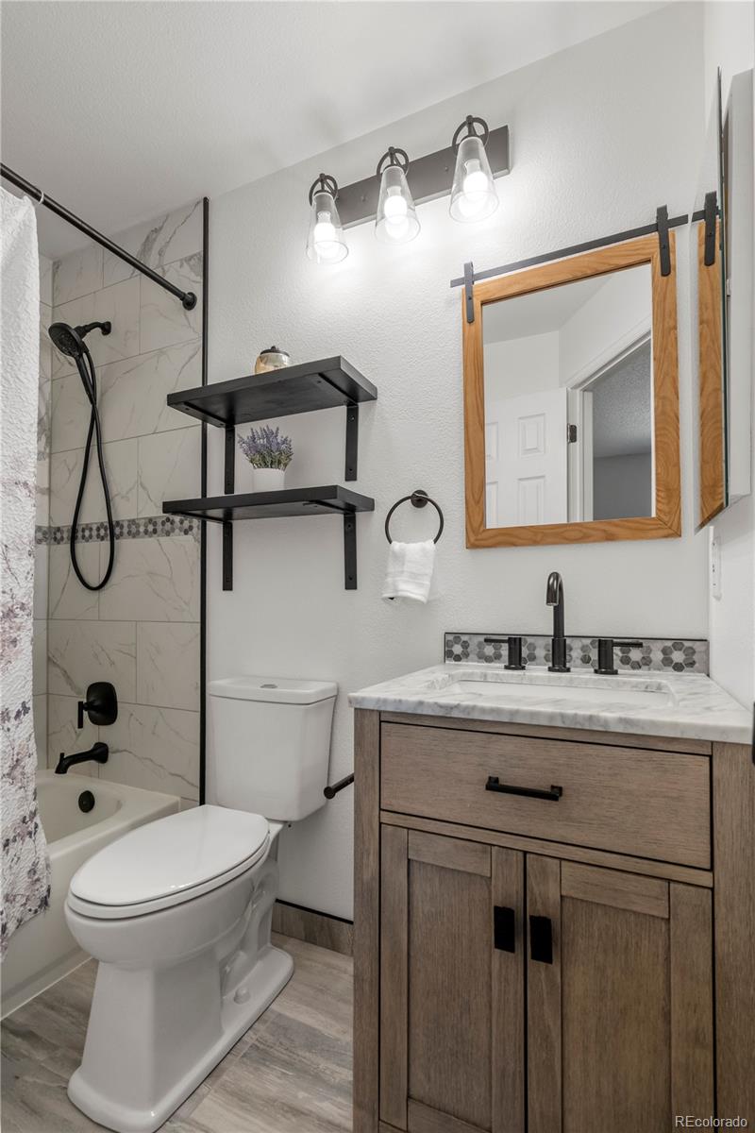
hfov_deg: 73.7
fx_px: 503
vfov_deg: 96.7
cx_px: 378
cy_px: 566
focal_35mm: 16
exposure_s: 1/30
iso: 1250
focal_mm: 16
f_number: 8
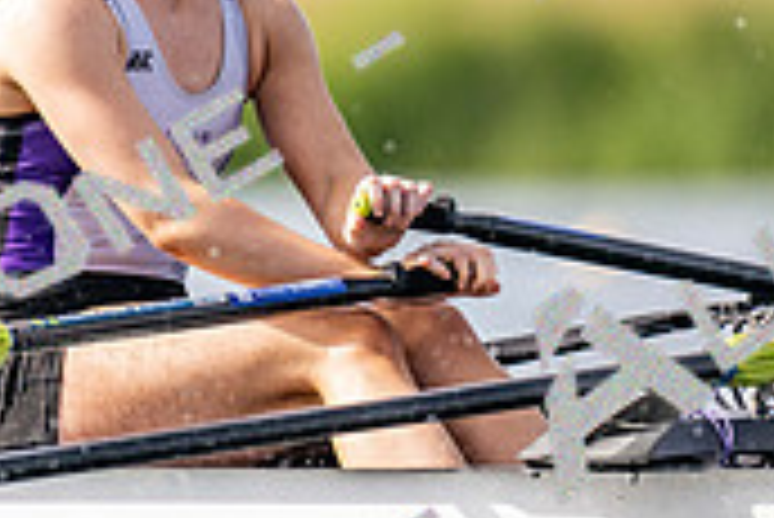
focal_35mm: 2020
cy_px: 74
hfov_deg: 1.0
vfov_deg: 0.7
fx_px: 43465
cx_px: 148
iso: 220
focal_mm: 600
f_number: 4
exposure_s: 1/2500
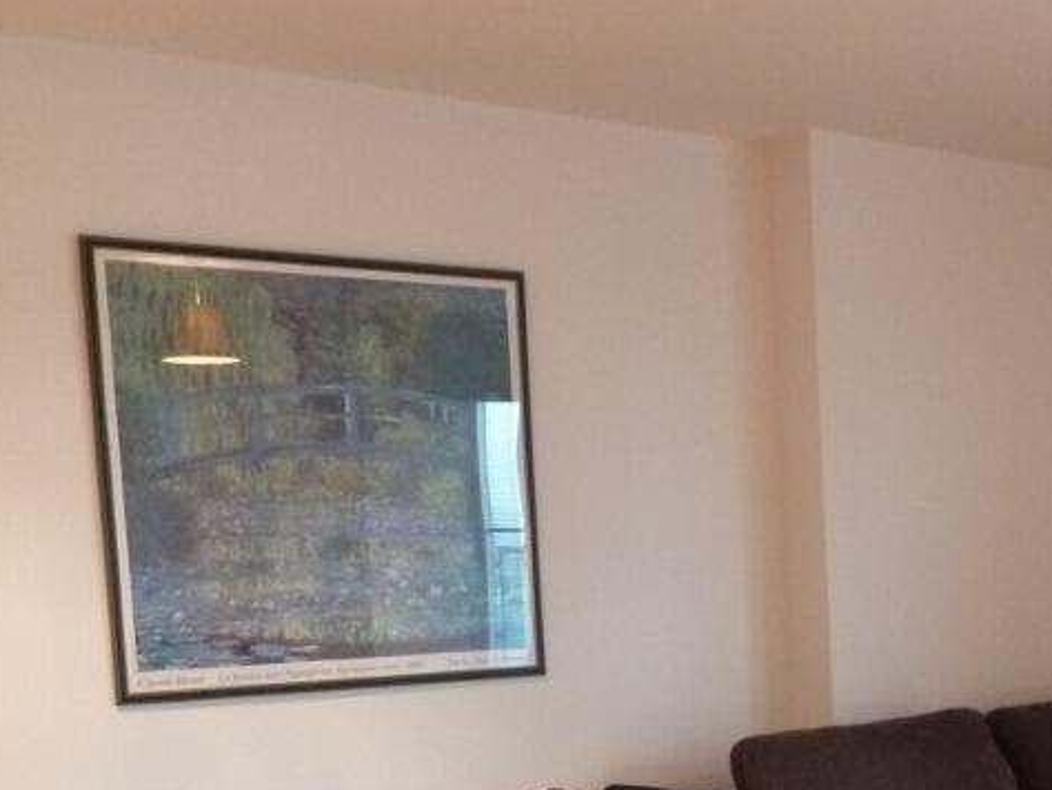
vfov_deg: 25.9
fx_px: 1642
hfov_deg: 33.0
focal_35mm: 54
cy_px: 761
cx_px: 1014
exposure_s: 1/6
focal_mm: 4.1
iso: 400
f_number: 3.3
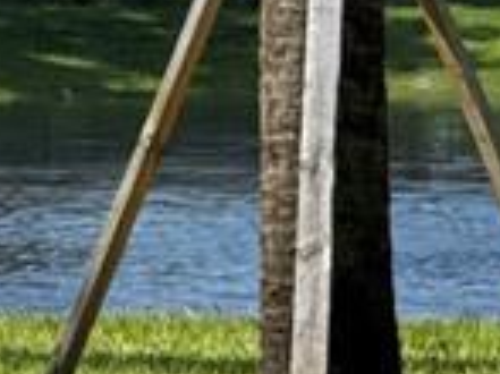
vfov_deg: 1.8
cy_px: 7
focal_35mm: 836
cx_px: 1252
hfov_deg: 2.4
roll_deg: -0.3
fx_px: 12065
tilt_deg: -0.8
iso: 50
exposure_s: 1/903
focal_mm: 15.66
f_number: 2.8
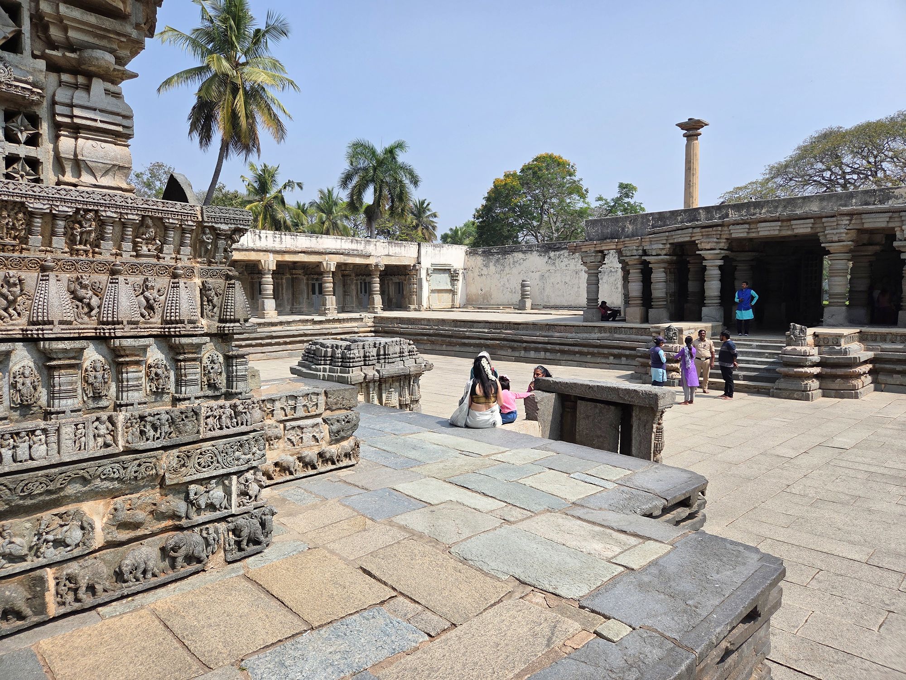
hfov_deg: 73.9
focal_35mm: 23
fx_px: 602
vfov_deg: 58.9
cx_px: 453
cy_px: 340
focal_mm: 5.4
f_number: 1.8
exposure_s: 1/6034
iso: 80
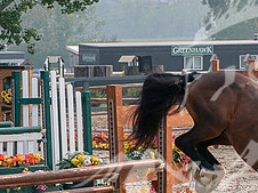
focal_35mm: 395
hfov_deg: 5.0
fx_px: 2941
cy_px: 157
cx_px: 325
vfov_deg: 3.8
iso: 500
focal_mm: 160
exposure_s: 1/1000
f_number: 5.6
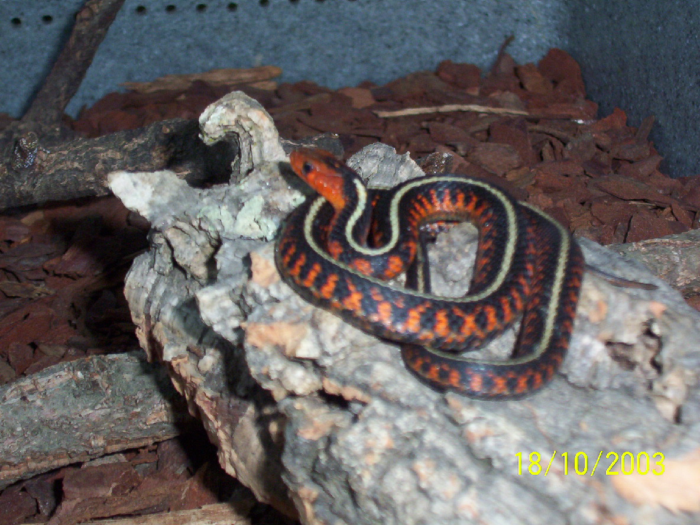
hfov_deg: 25.0
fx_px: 1577
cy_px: 262
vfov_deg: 18.9
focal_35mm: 78
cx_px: 350
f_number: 3.94
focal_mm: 12.09
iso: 140
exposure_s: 1/58
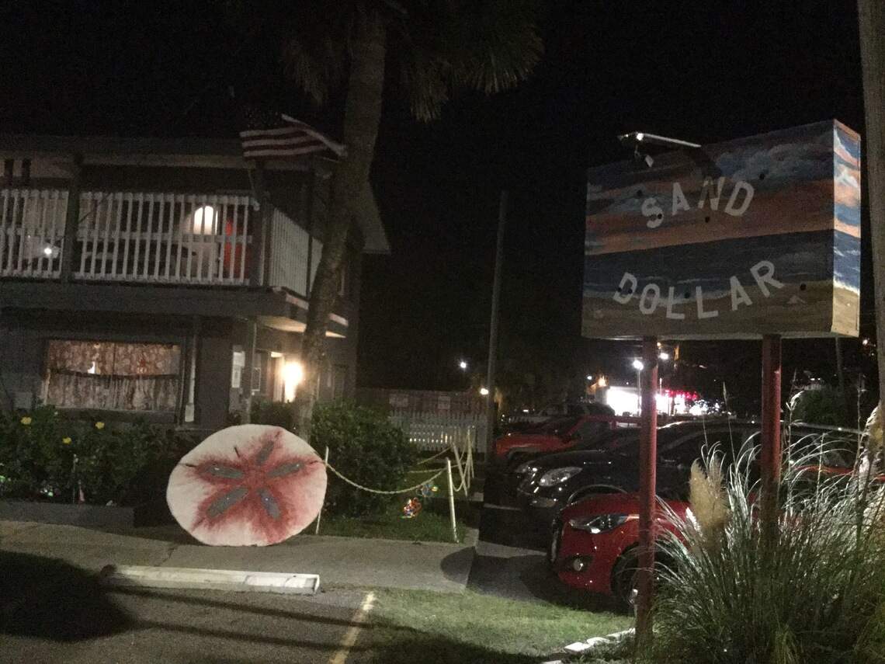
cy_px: 332
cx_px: 442
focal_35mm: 31
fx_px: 793
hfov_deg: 58.4
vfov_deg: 45.4
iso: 800
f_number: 2.4
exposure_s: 1/15
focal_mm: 3.3
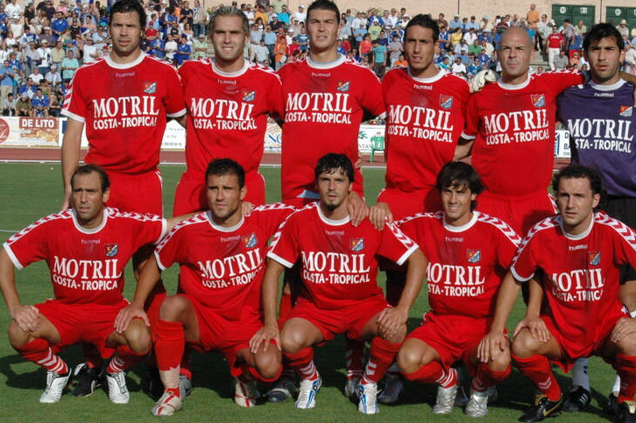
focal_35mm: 110
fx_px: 1942
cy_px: 210
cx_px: 349
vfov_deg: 12.4
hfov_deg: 18.6
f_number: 14
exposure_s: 1/800
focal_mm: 52
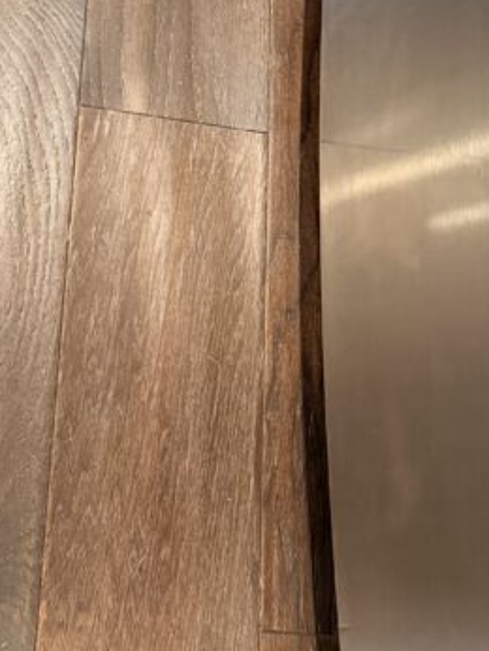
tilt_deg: -64.1
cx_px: 167
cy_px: 79
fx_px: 1336
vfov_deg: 26.6
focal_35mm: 71
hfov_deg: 20.7
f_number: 1.78
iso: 800
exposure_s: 1/60
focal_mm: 6.76
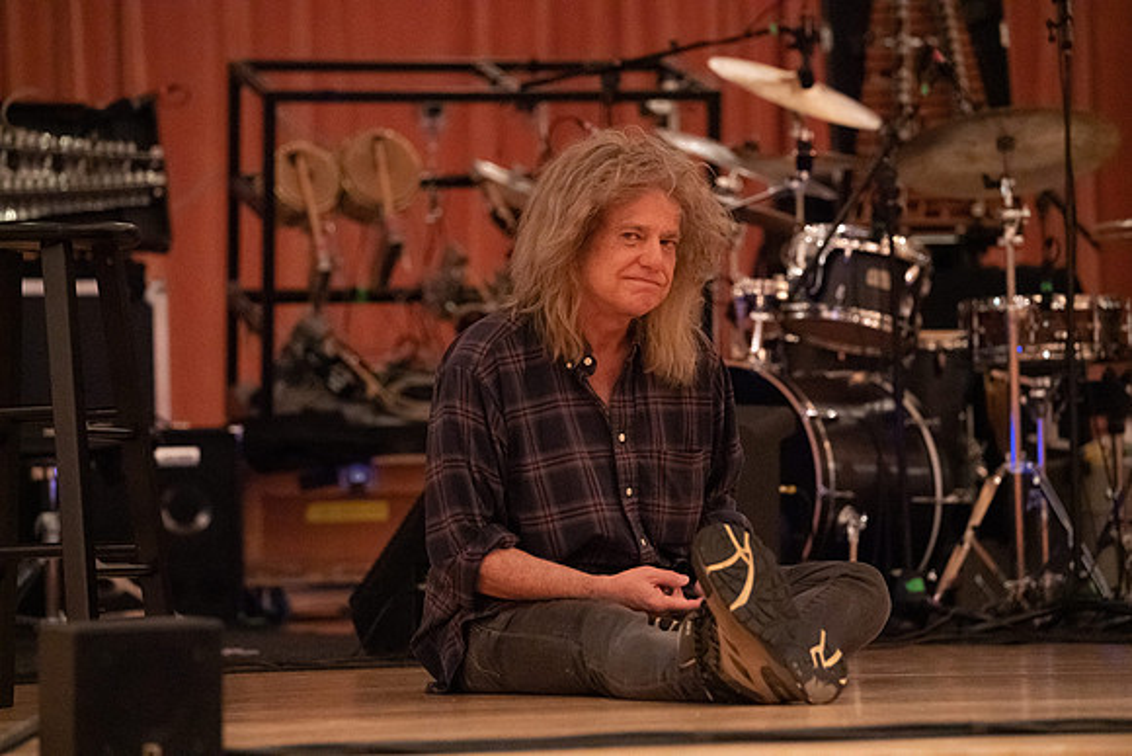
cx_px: 566
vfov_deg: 8.3
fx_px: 5189
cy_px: 378
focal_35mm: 165
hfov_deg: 12.4
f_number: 4.5
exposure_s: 1/160
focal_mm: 165
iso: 20000
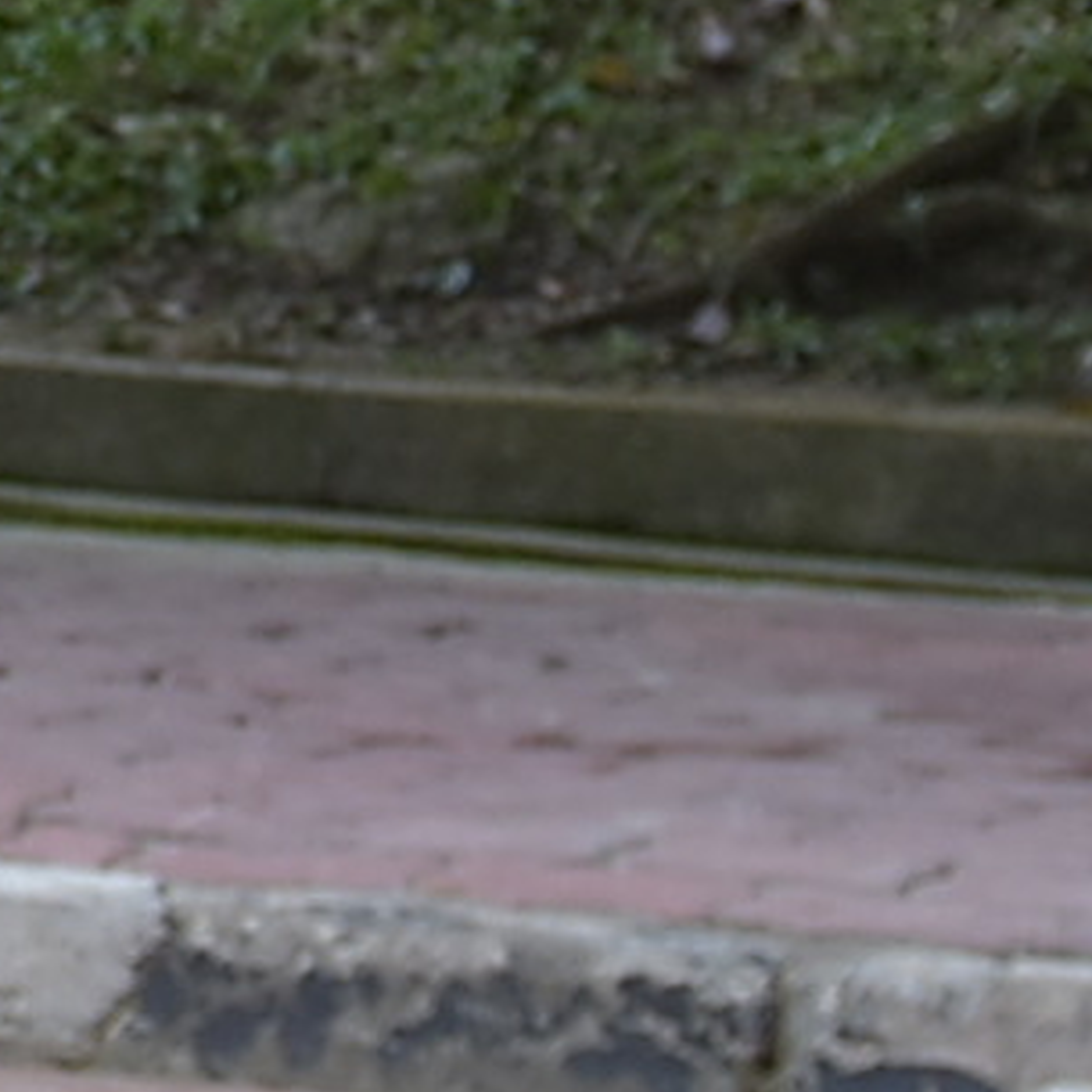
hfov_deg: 5.2
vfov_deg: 5.6
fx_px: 10743
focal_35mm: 301
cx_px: -3071
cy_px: -1688
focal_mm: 24
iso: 200
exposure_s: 1/320
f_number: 4.5
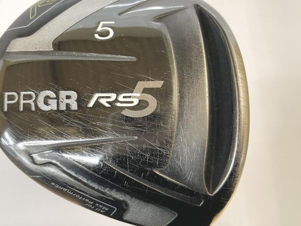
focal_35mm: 32
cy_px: 110
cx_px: 129
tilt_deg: -68.8
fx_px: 278
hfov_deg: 56.6
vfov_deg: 44.2
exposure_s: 1/60
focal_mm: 4.2
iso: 160
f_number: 1.6
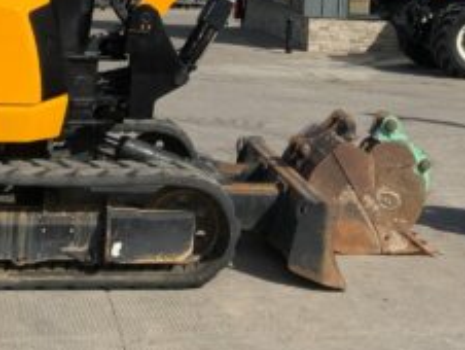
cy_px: -64
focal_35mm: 82
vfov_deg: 17.2
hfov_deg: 23.8
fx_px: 1103
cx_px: 249
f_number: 1.8
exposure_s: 1/2058
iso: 16
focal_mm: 3
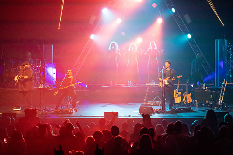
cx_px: 116
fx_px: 971
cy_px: 78
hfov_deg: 13.7
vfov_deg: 9.2
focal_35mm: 150
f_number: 5.6
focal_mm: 150
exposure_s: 1/250
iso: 8000
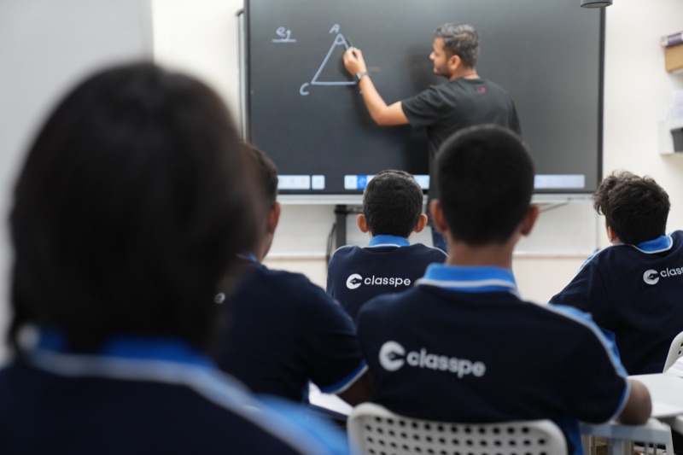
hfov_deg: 28.8
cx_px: 342
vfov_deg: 19.4
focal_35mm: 70
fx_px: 1328
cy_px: 228
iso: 320
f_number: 2.8
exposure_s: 1/80
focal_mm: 70
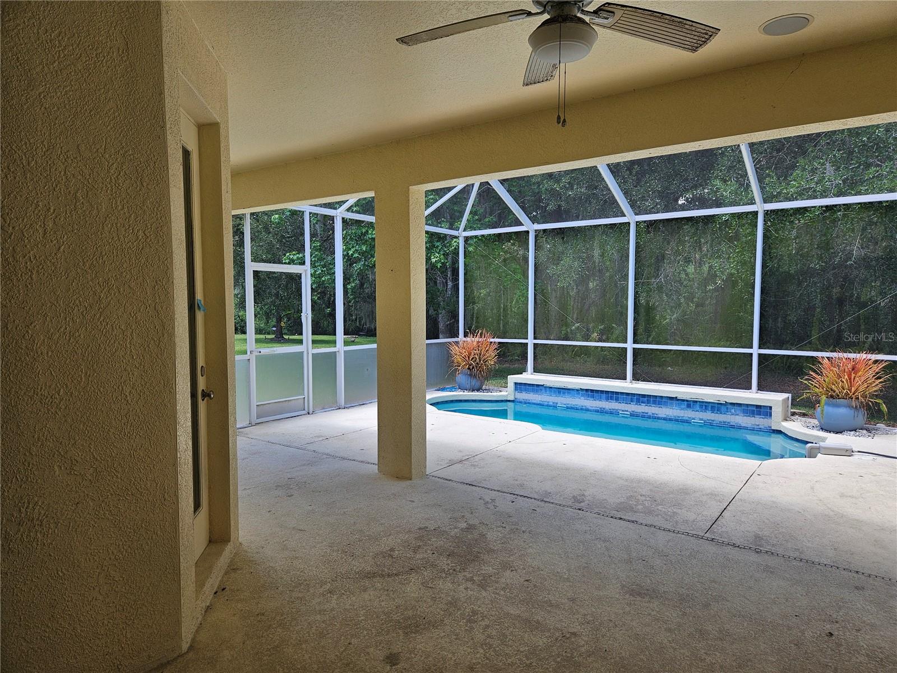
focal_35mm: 23
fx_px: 596
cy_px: 336
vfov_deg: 58.9
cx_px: 448
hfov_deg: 73.9
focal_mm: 5.4
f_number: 1.8
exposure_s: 1/194
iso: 25
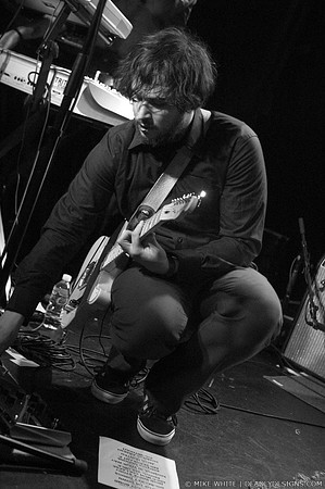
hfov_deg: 20.6
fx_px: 896
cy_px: 244
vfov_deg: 30.5
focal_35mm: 66
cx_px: 162
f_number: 2.8
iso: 1600
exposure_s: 1/30
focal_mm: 44
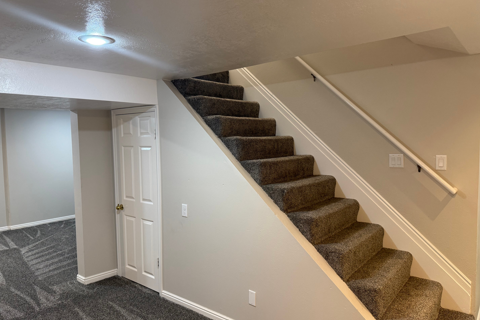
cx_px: 240
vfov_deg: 51.3
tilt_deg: -2.8
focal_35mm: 25
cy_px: 159
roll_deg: +1.0
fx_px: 333
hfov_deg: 71.5
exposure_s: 1/60
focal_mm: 6.76
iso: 200
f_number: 1.78
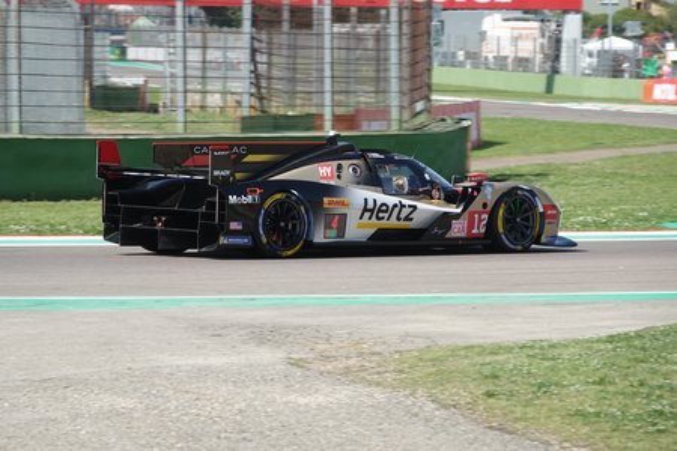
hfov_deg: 9.9
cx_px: 338
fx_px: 3892
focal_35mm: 207
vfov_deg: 6.6
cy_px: 226
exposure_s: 1/1000
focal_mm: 75.77
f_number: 4
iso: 160
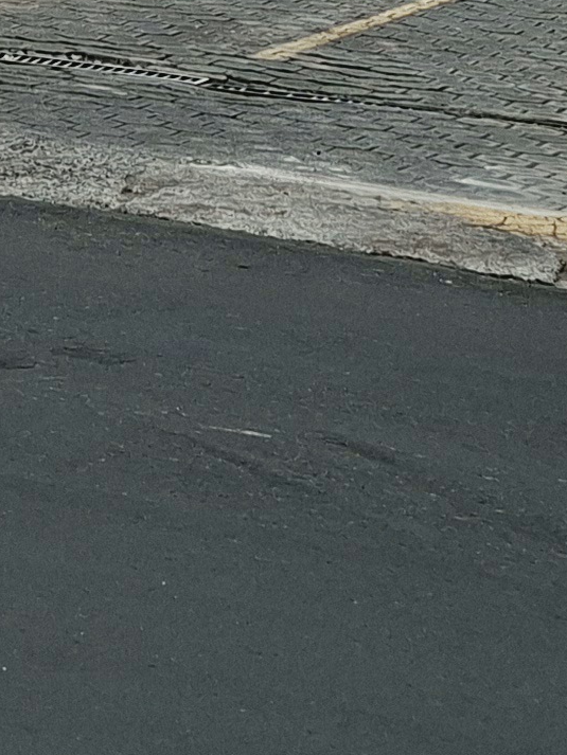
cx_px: -215
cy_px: -461
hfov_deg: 11.2
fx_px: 2816
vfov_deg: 14.1
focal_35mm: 129
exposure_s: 1/2500
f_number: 1.8
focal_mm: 5.54
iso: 50
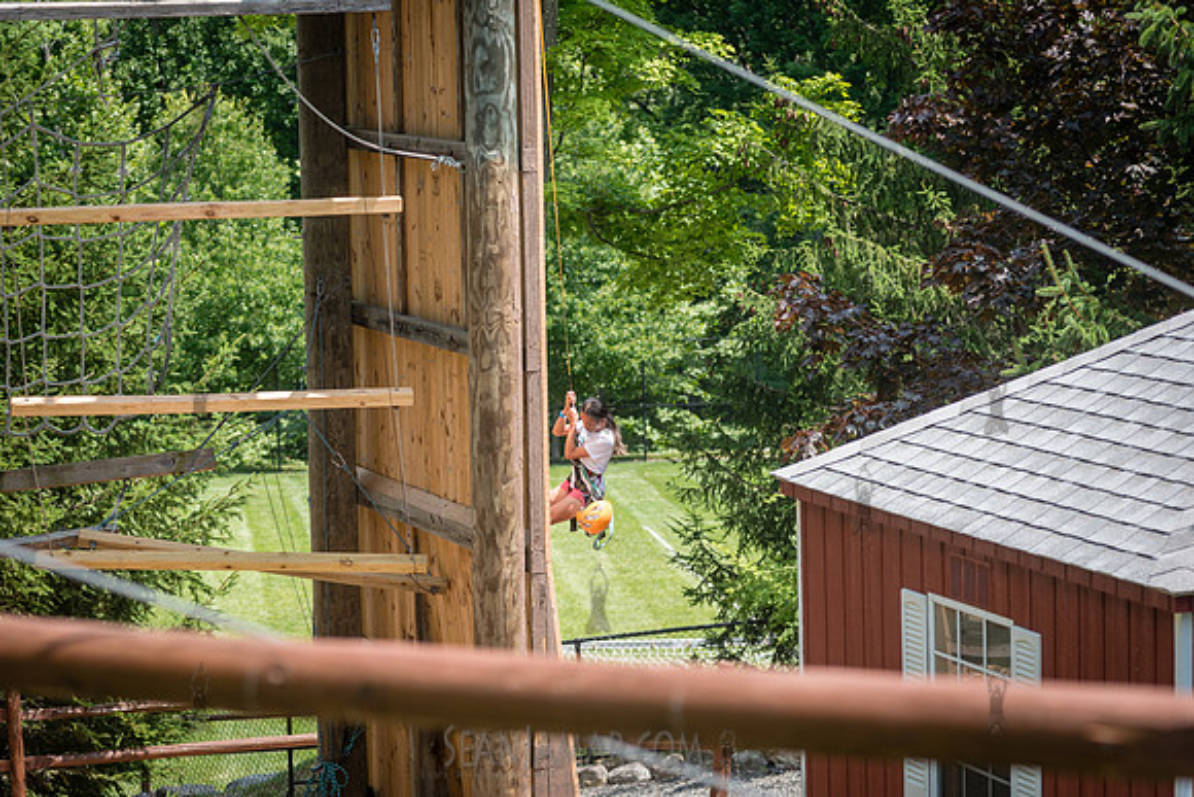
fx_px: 3715
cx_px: 597
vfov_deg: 12.2
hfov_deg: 18.3
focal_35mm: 112
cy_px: 398
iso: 200
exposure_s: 1/640
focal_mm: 112
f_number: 4
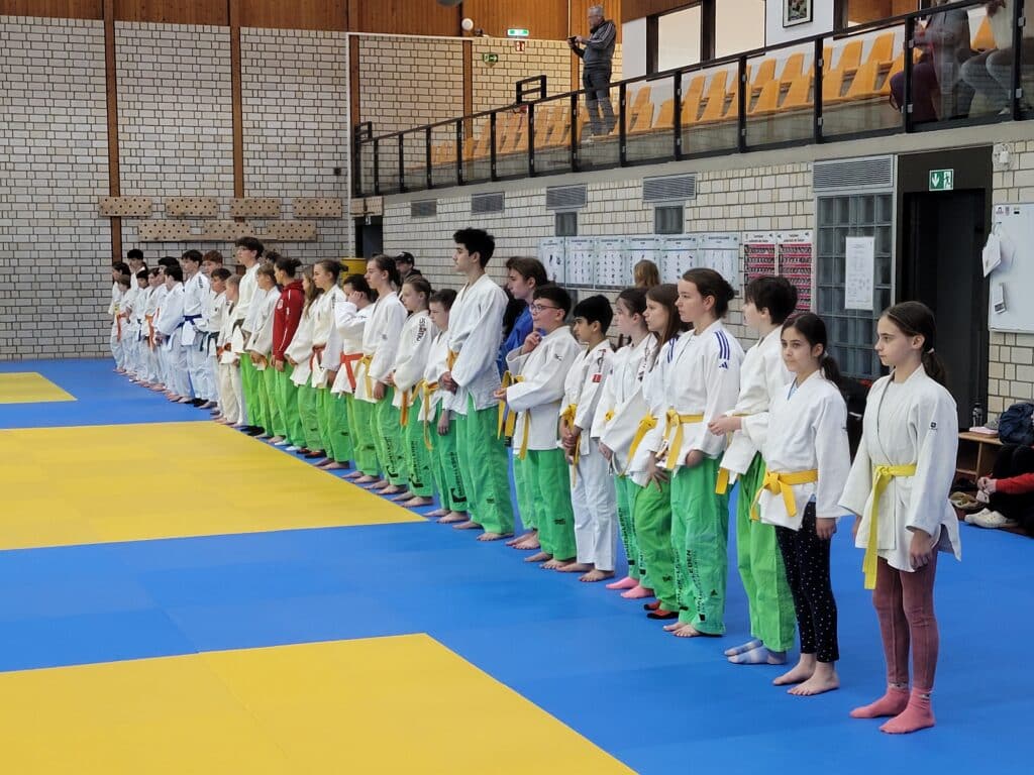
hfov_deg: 67.3
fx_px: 777
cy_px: 388
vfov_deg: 53.1
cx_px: 517
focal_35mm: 26
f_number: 1.8
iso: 200
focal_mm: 5.4
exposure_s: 1/100
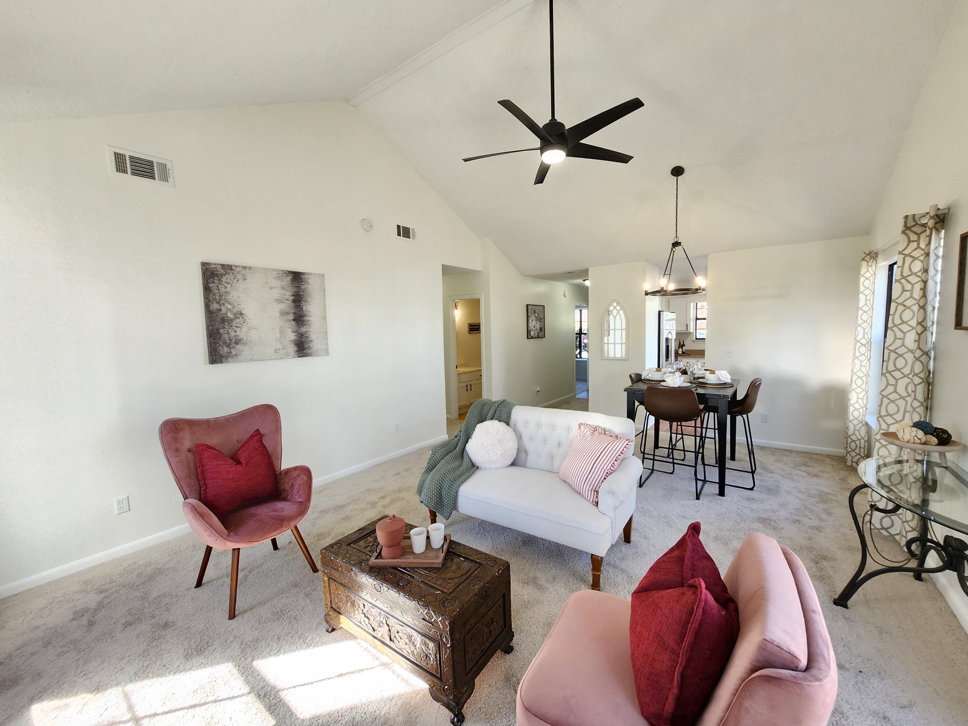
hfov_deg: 106.2
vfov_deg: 89.9
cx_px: 484
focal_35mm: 13
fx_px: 364
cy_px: 363
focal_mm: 1.74
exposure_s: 1/60
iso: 80
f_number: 2.2
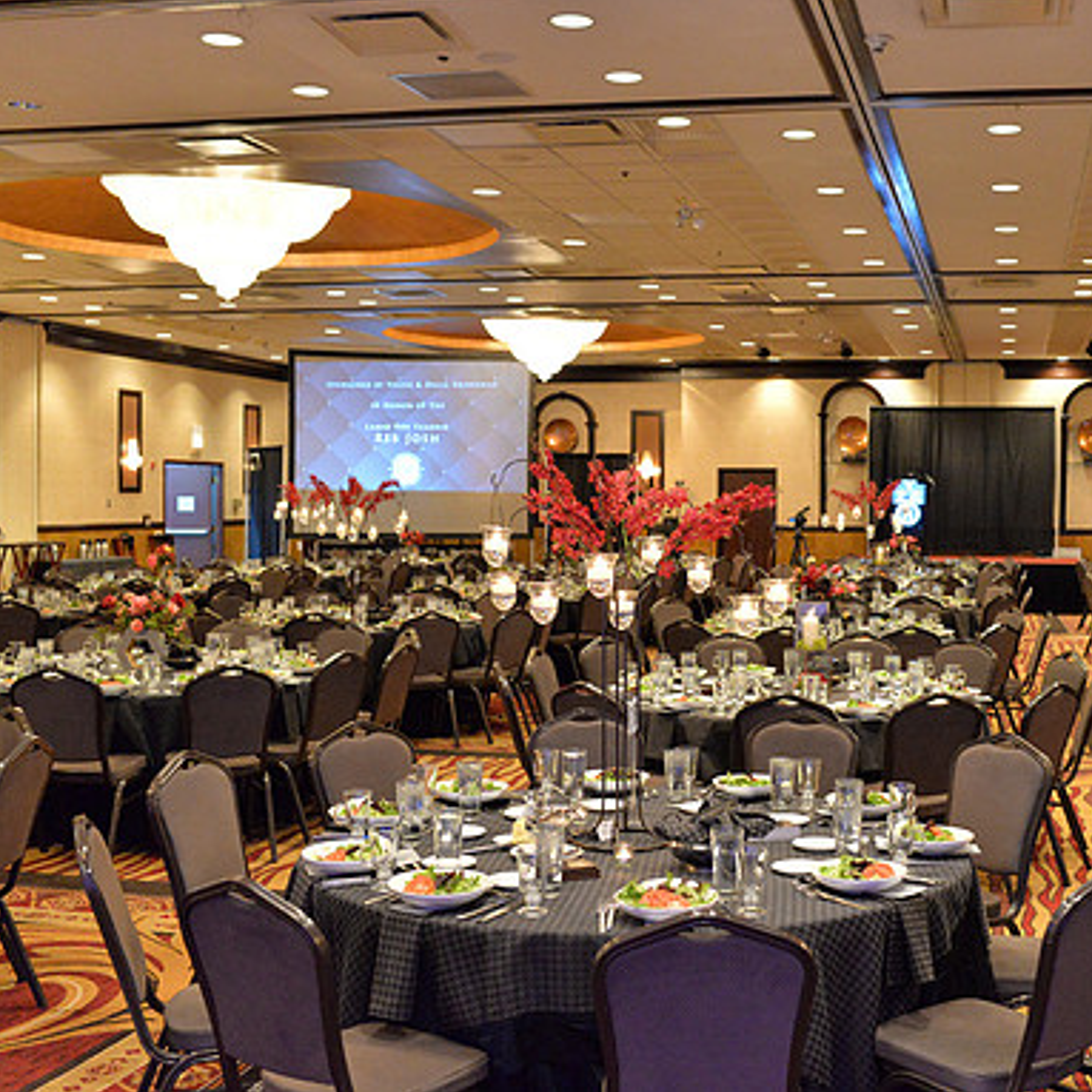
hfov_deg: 37.2
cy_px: 543
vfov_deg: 37.6
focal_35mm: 45
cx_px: 727
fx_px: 1606
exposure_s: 1/60
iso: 5000
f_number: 4.5
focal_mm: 35
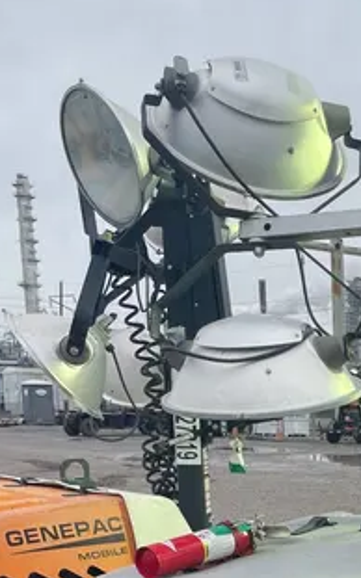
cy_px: 609
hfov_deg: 18.6
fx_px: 1025
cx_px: 467
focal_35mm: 65
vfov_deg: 29.0
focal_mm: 4.2
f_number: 1.6
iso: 32
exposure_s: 1/572
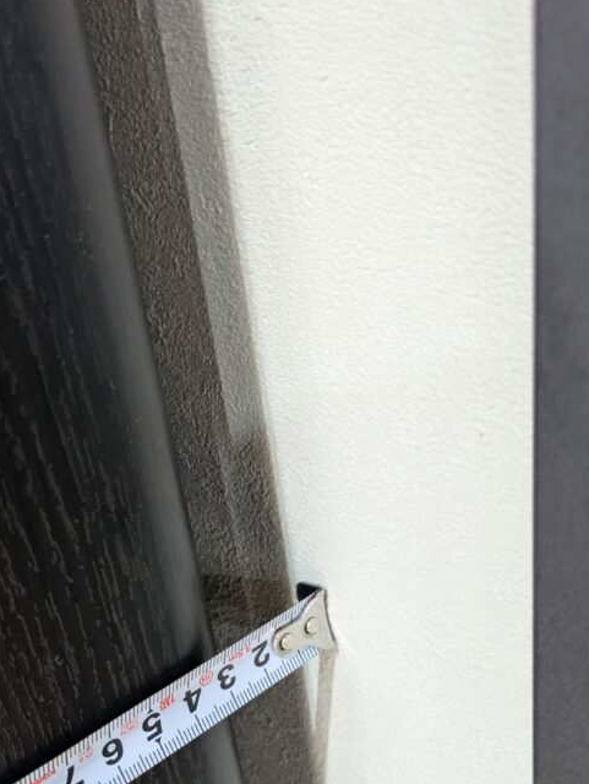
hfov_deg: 35.9
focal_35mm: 40
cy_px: 541
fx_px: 906
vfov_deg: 45.8
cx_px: 250
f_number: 1.89
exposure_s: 1/25
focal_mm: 5.43
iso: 877
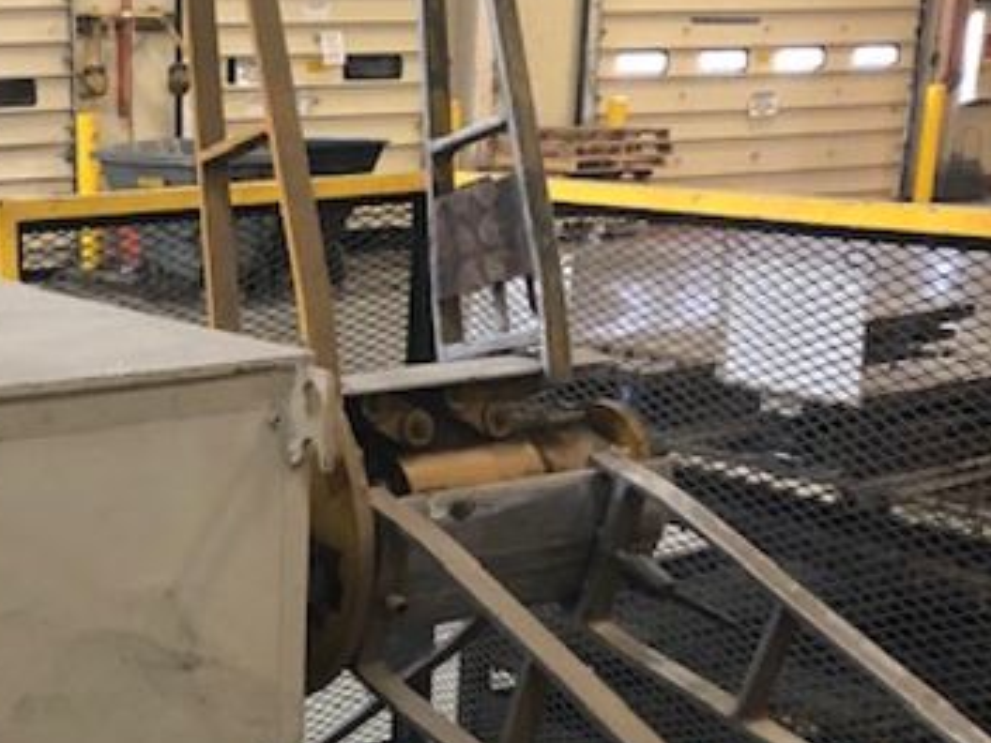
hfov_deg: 29.9
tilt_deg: -20.9
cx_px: 110
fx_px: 1775
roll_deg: +1.1
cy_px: 705
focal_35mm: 62
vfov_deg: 22.9
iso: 80
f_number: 1.8
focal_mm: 3.99
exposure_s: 1/15
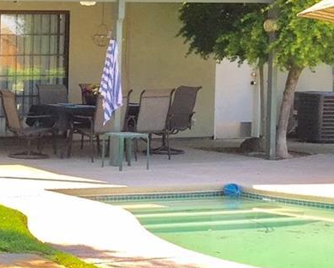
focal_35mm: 109
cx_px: -211
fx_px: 1077
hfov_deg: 15.8
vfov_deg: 14.1
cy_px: 122
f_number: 2.2
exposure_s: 1/565
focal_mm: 4.15
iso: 32
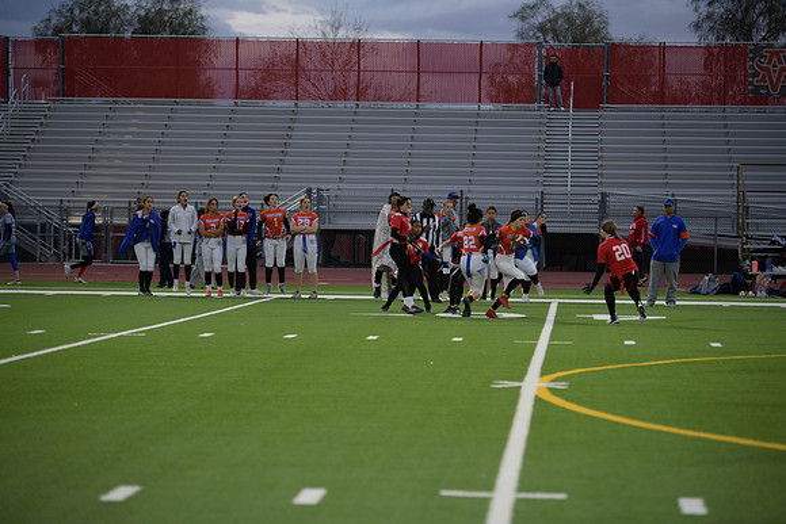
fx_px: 2839
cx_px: 393
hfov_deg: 15.8
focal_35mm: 130
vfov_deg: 10.6
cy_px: 262
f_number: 2.8
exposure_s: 1/200
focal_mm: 130
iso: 320
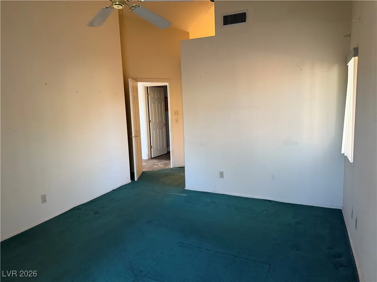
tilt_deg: -6.7
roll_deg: +1.6
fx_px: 261
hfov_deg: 71.6
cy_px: 141
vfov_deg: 56.8
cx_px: 188
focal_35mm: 24
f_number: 1.78
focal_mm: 6.76
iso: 640
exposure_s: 1/60
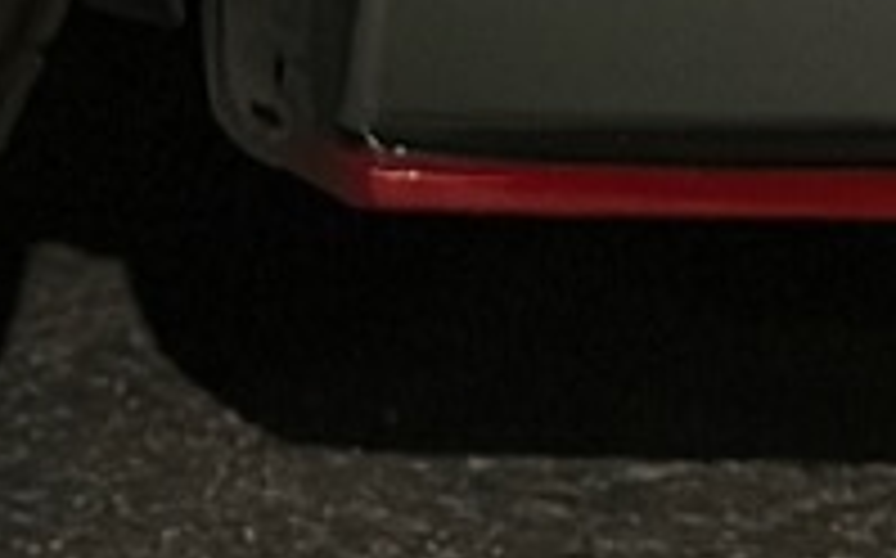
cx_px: -1333
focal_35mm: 328
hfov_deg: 6.1
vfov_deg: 3.9
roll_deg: -1.4
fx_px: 8003
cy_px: -981
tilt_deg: -6.4
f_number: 1.78
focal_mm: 6.86
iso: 800
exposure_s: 1/25
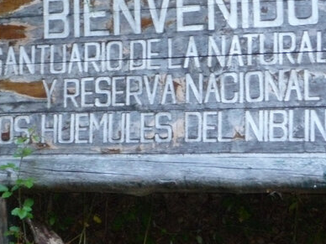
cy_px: 56
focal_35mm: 170
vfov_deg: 8.7
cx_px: 176
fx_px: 1601
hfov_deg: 11.6
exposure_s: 1/40
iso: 640
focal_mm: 17.5
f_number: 4.7
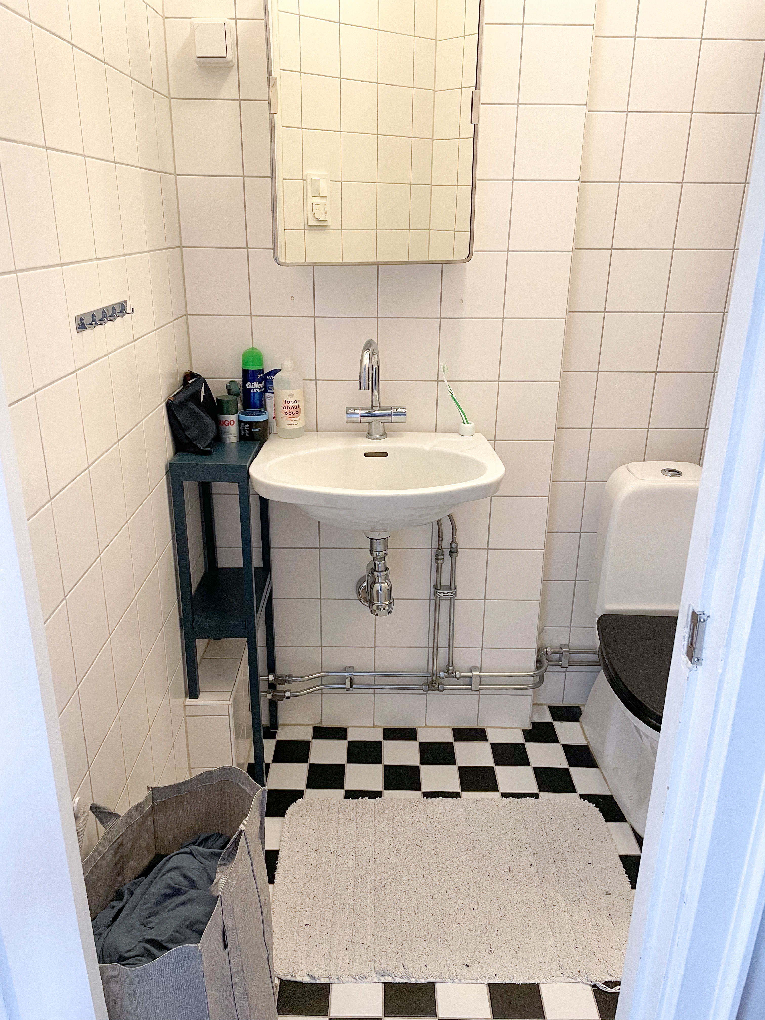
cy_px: 510
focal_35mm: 26
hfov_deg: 53.1
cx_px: 382
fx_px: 766
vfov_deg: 67.3
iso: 160
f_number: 1.6
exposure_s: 1/50
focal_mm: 4.2
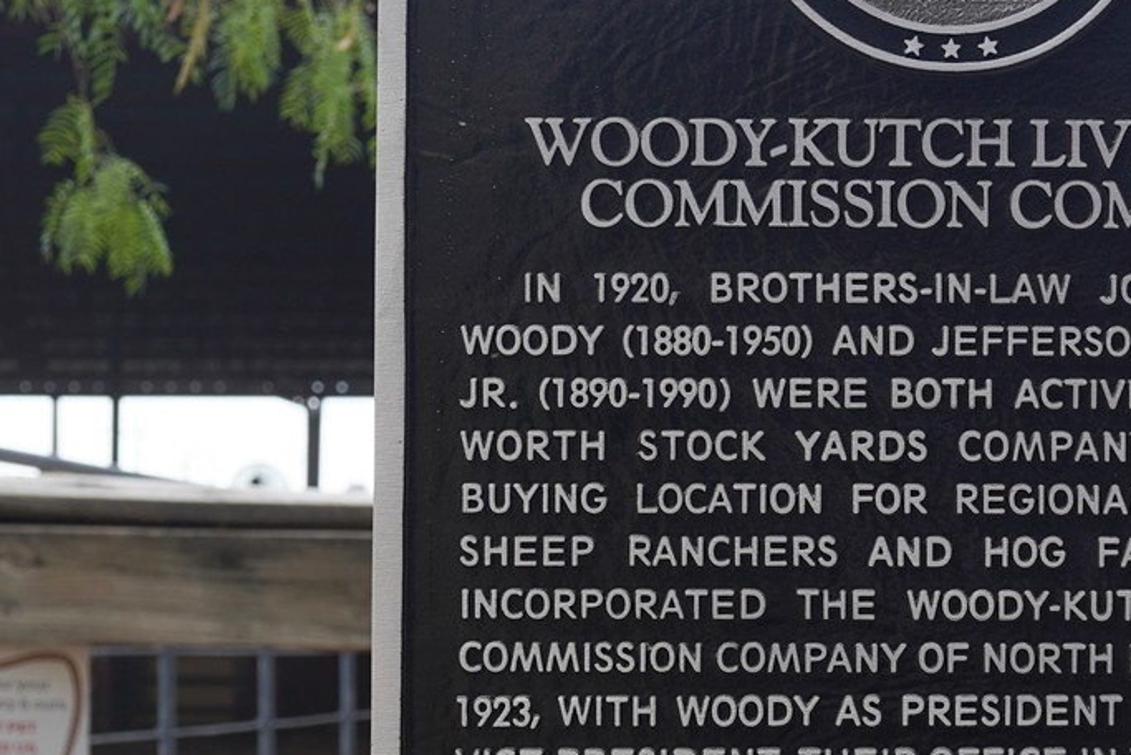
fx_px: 3771
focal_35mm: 120
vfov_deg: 11.4
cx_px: 954
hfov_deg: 16.9
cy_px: 540
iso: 160
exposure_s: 1/100
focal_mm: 41
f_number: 8
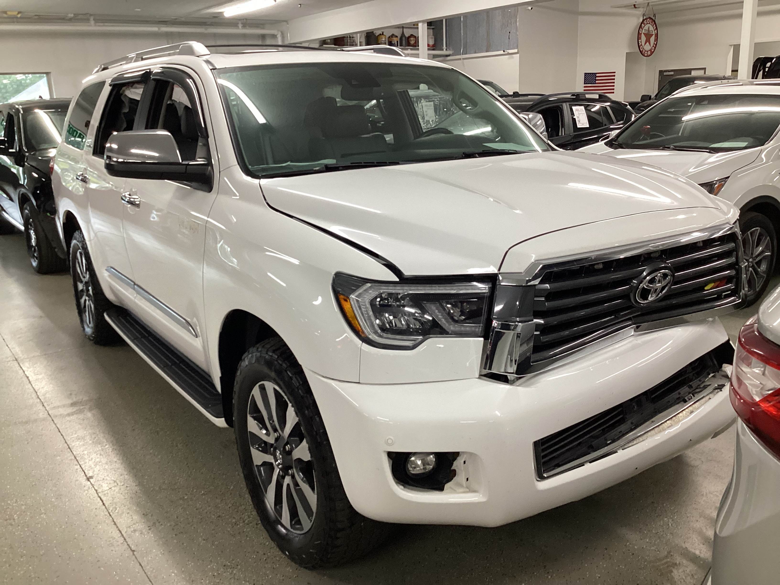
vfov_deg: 45.4
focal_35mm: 31
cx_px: 390
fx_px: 699
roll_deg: +1.6
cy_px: 292
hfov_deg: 58.4
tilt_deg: -15.9
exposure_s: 1/50
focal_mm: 3.3
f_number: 2.4
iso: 125
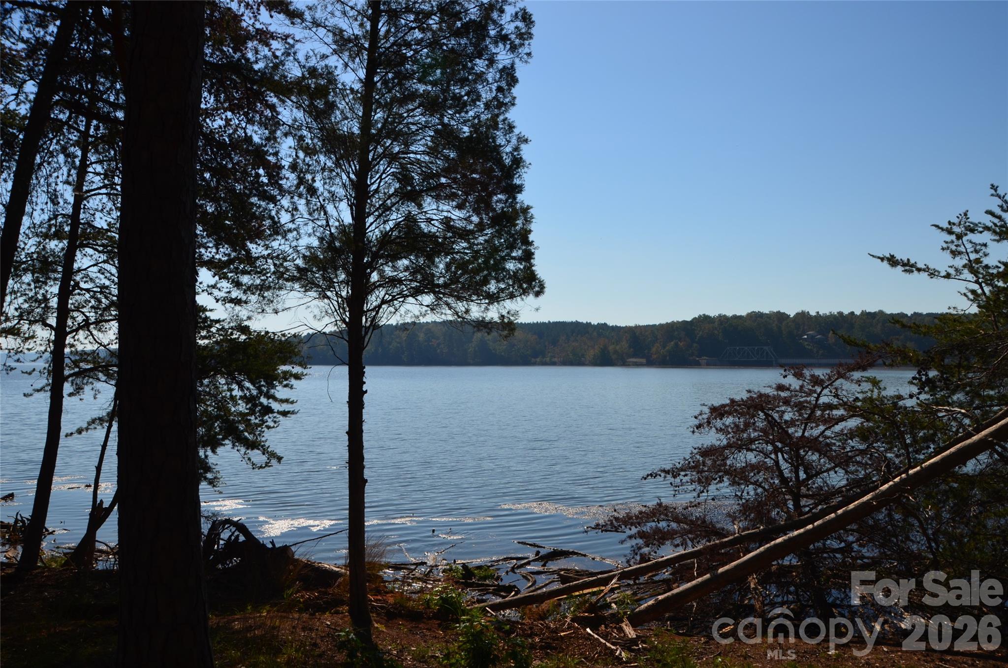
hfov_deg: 57.3
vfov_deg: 39.8
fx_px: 922
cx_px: 504
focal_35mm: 33
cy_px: 334
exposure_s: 1/320
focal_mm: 22
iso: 100
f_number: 13
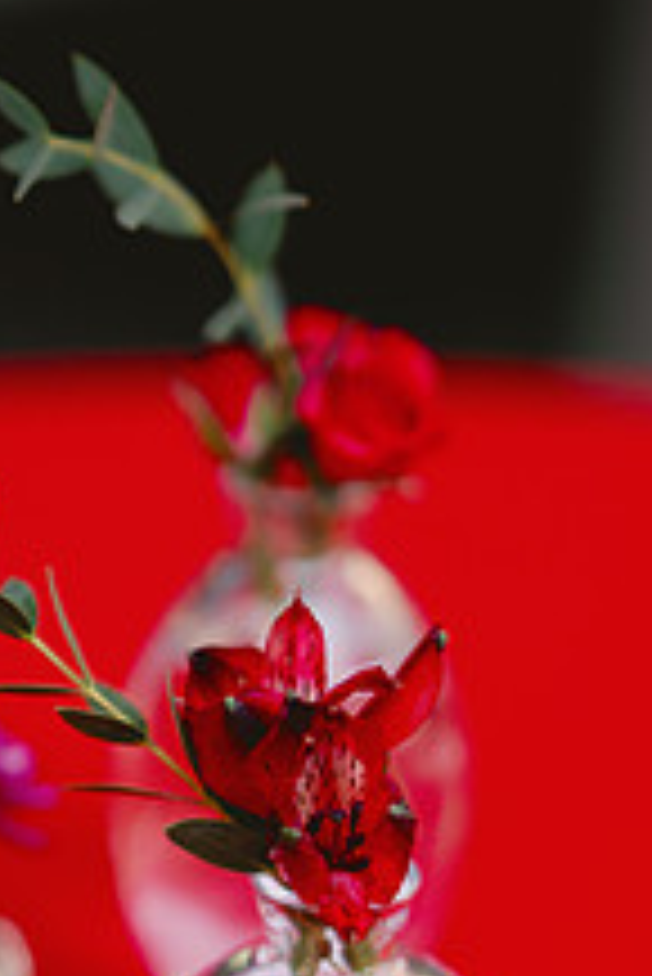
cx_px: 76
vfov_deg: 11.6
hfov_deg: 7.8
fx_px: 4773
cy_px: 724
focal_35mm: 176
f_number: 1.8
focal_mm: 85
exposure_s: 1/125
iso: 100
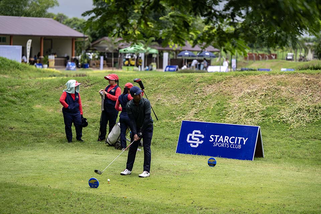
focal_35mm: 110
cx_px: 160
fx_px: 981
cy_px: 107
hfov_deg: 18.6
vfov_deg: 12.5
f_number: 2.8
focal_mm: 110
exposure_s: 1/3200
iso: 200
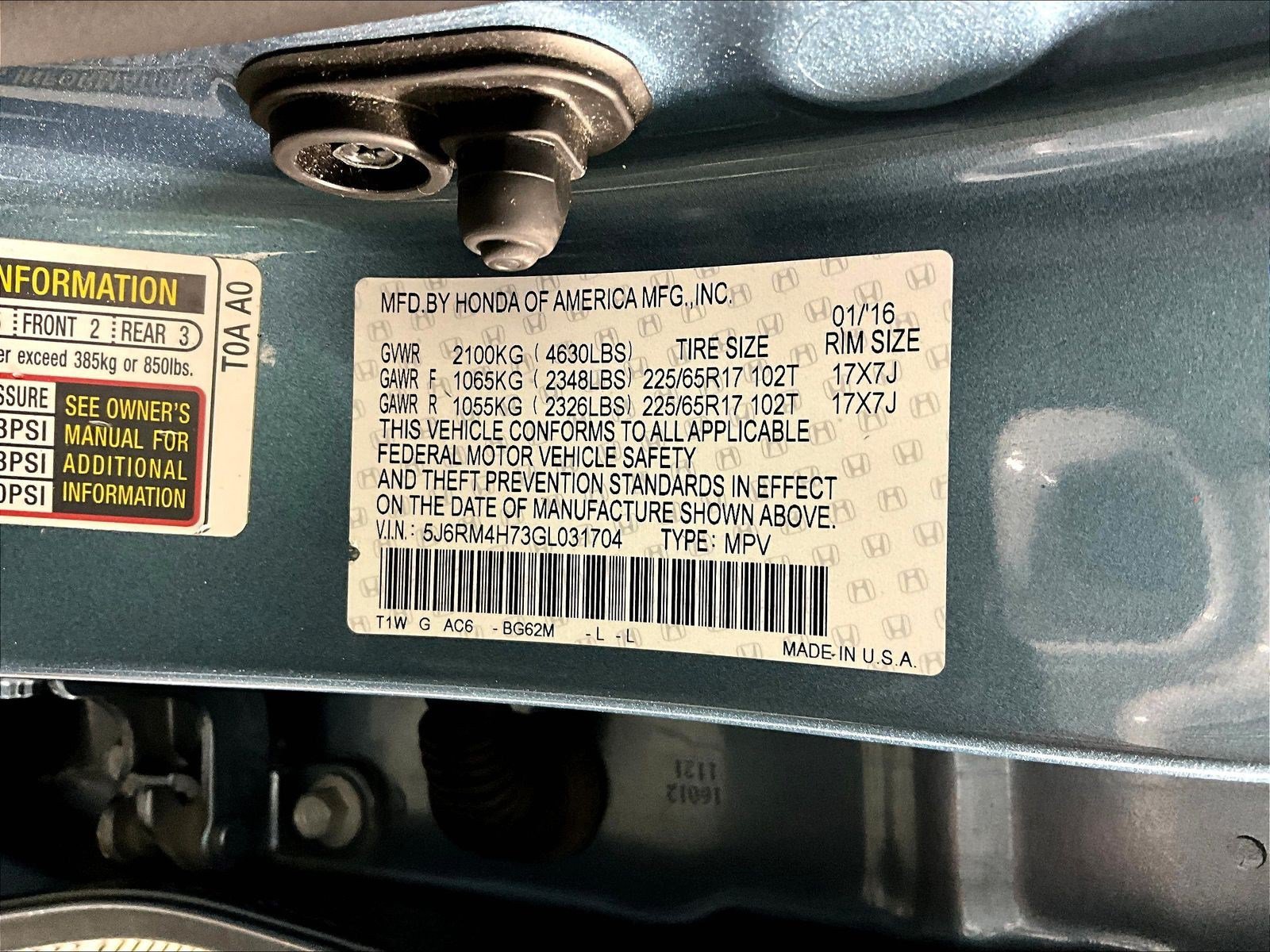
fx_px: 1064
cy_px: 476
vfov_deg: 48.2
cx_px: 635
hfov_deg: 61.7
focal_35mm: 29
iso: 250
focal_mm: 3
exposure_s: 1/60
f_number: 1.8
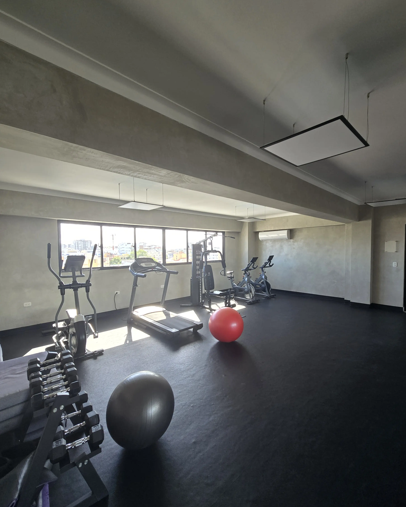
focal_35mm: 14
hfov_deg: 87.9
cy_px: 258
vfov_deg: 100.7
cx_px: 210
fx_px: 210
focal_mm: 2.2
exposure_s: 1/120
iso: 50
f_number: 2.2
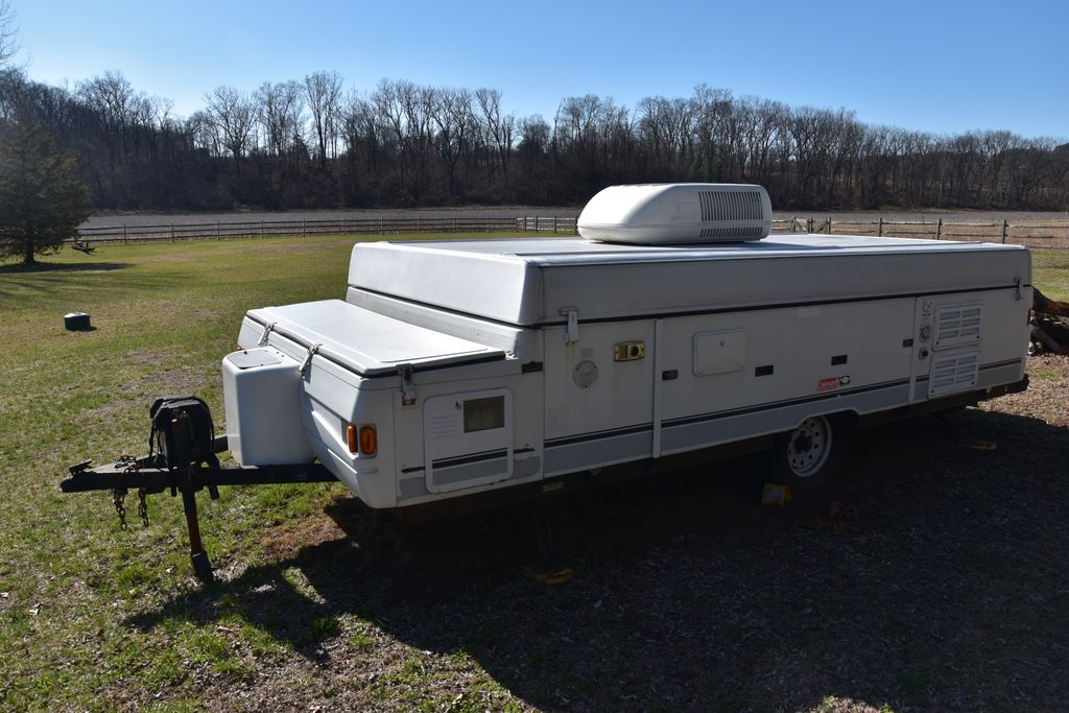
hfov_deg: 37.8
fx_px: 1559
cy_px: 356
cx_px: 534
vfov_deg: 25.8
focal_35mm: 52
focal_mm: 35
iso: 200
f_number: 9
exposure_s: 1/800
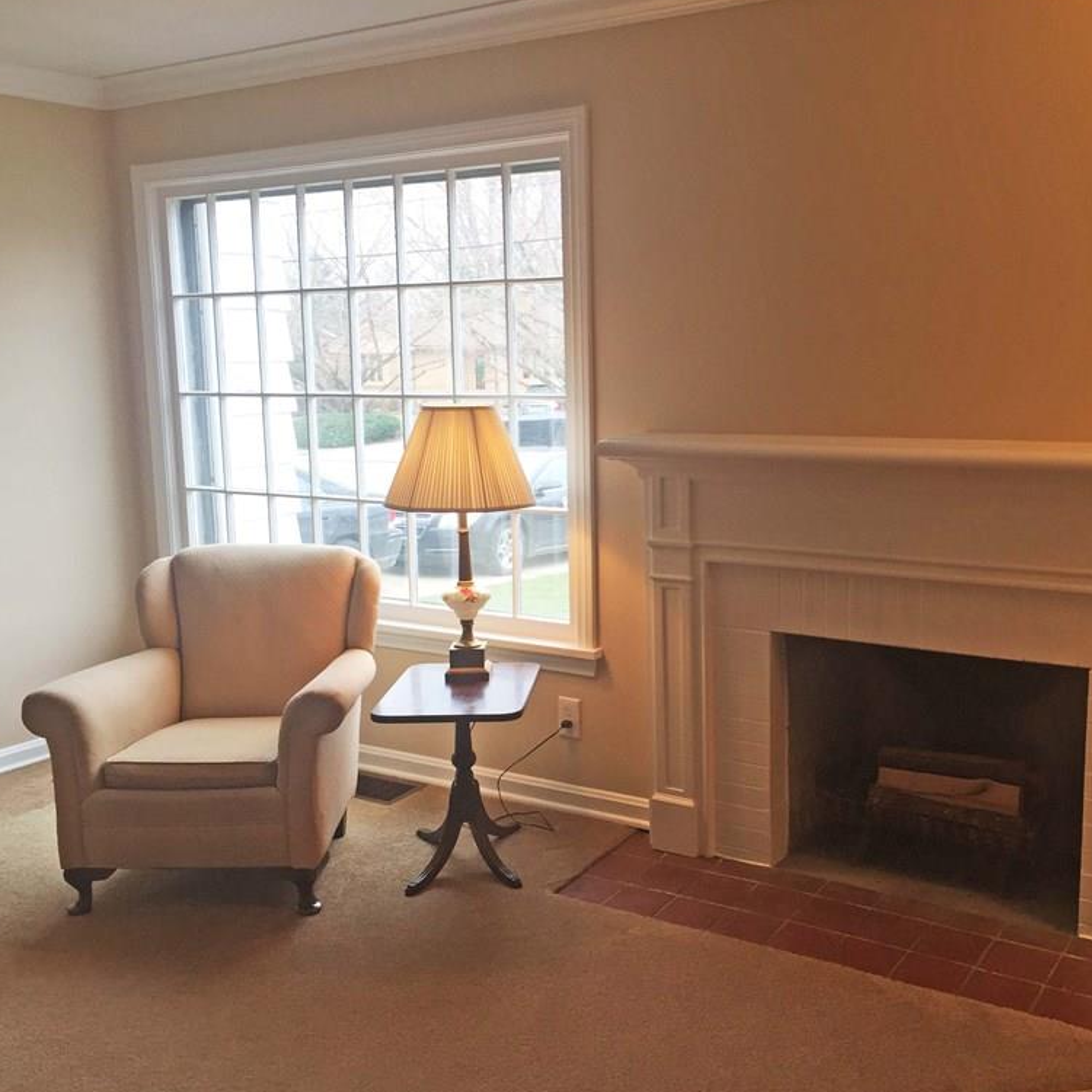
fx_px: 1249
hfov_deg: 47.0
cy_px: 543
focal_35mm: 35
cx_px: 652
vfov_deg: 47.2
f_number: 2.2
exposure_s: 1/60
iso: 40
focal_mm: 4.15
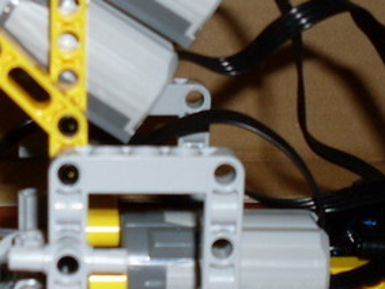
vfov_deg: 12.2
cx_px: 23
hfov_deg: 16.0
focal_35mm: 121
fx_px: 1345
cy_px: 133
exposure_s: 1/45
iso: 100
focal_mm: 6.3
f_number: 2.8
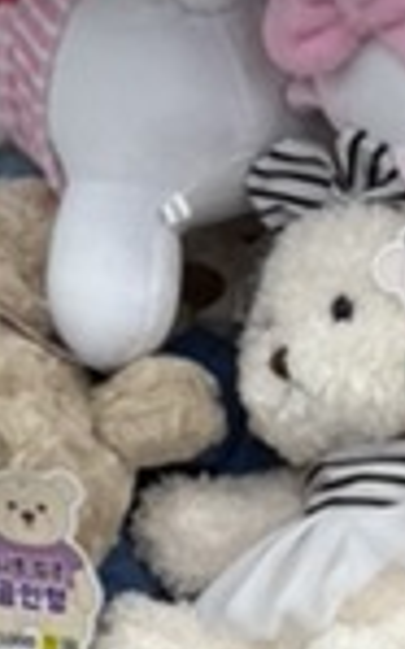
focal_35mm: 189
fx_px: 3341
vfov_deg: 11.1
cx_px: 823
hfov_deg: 6.7
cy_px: 222
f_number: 1.6
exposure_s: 1/145
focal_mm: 5.96
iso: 32
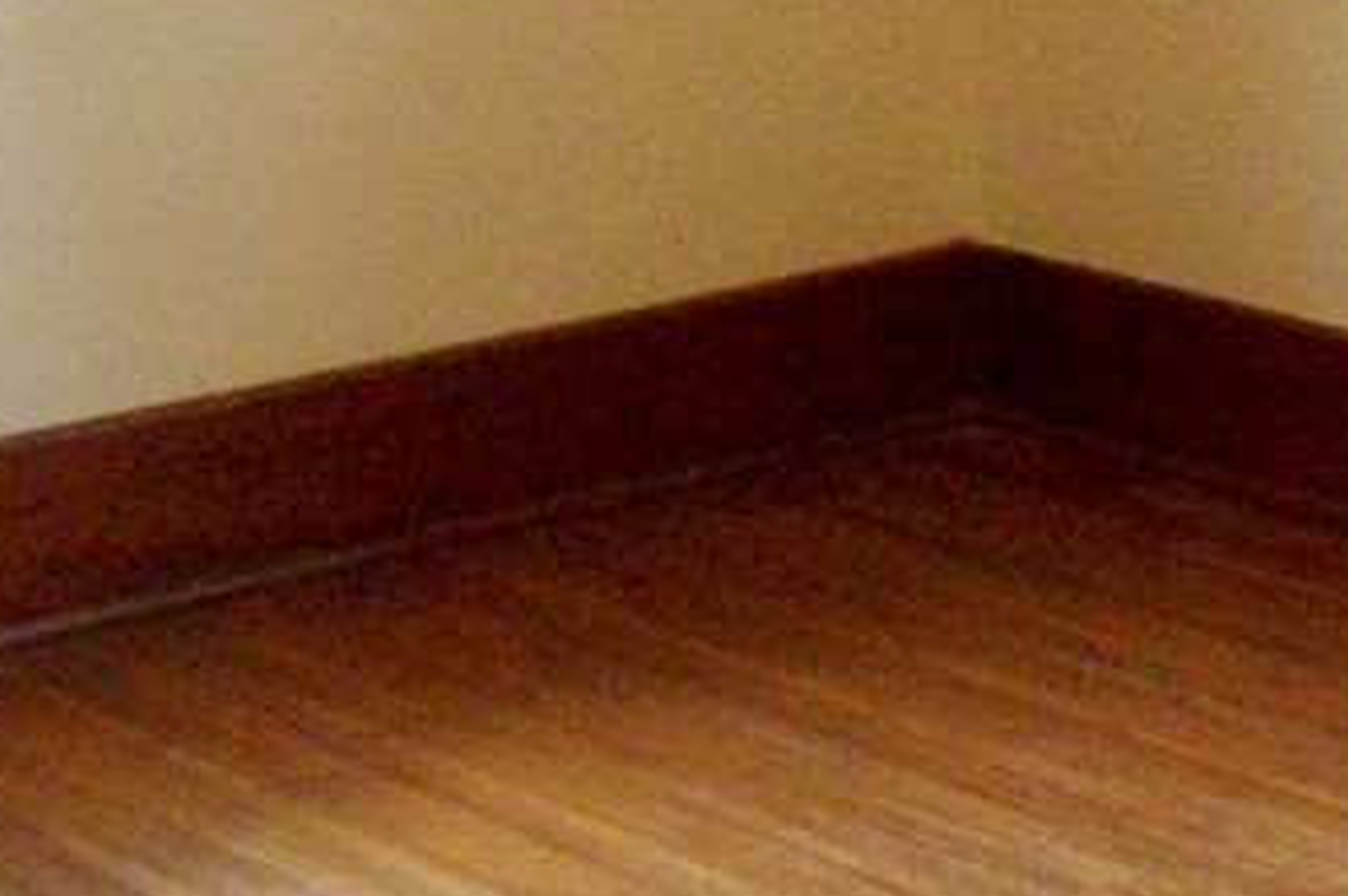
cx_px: 1340
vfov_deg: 11.3
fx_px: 4339
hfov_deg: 17.3
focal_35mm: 116
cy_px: -505
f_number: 3.6
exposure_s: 1/60
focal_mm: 6.4
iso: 250
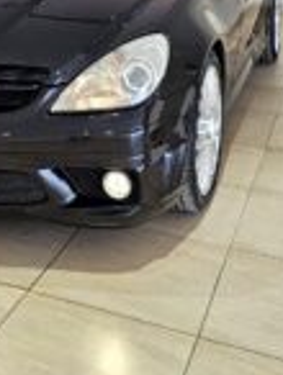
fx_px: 685
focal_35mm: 63
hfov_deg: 23.1
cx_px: 64
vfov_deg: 27.7
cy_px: -49
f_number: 1.7
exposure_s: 1/100
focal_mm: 6.3
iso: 125
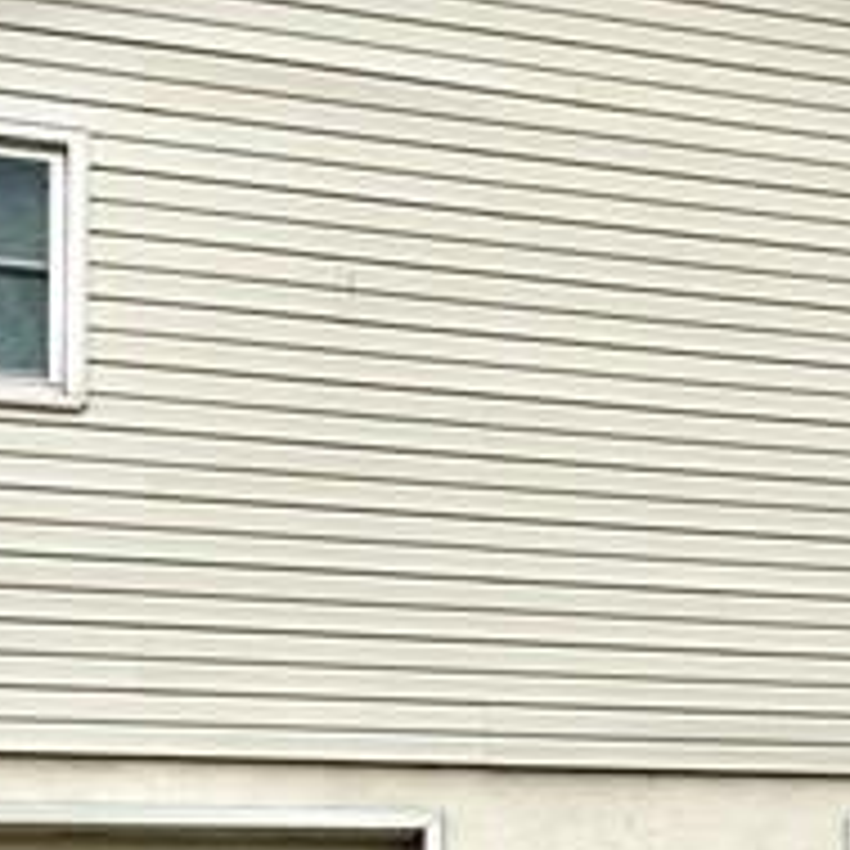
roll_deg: +0.2
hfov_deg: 24.5
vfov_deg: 24.0
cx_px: 863
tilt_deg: +2.1
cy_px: 949
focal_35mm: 67
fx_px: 1861
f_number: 2.2
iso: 50
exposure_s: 1/694
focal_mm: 2.22
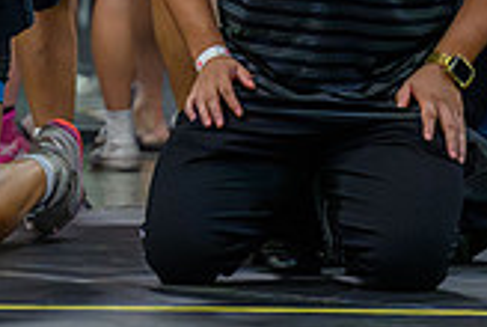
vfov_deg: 2.7
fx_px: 6979
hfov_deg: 3.9
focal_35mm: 515
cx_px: -579
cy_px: -77
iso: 12800
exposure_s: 1/800
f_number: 2.8
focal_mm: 101
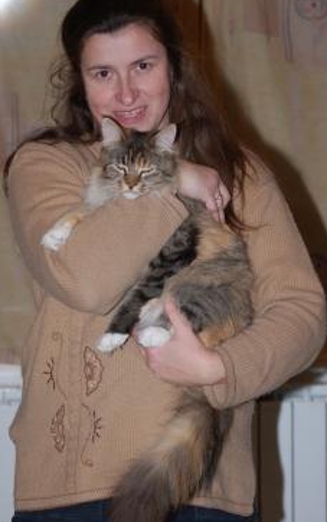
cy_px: 290
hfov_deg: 8.9
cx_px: 144
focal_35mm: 147
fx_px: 2095
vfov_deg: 14.2
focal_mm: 78
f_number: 4.5
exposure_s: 1/60
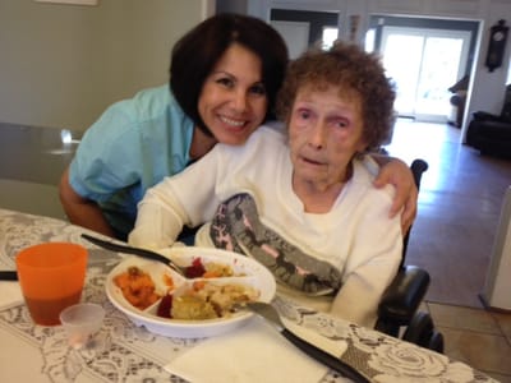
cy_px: 192
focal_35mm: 35
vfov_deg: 40.7
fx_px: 517
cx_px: 256
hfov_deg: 52.6
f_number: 2.4
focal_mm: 4.28
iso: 64
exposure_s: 1/20
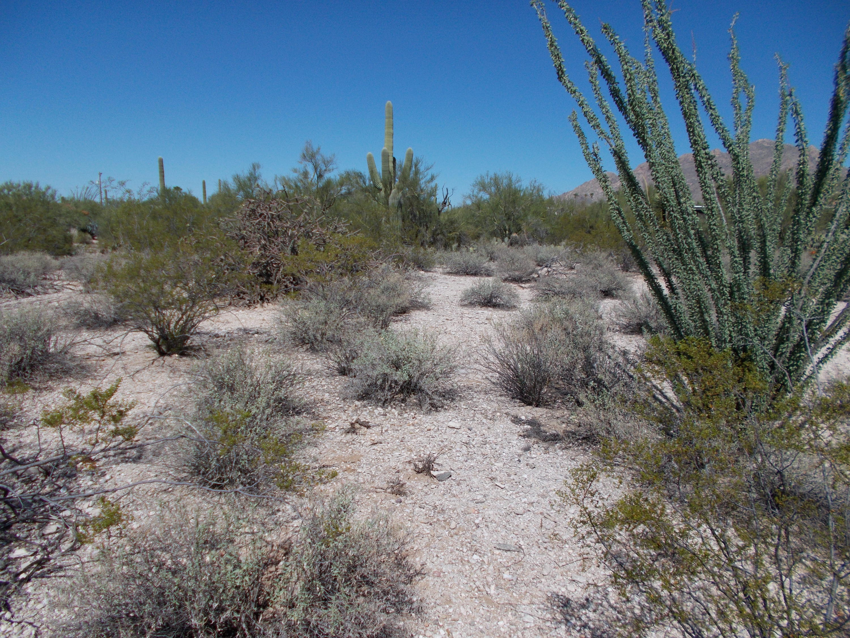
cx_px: 425
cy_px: 319
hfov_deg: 67.3
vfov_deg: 53.1
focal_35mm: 26
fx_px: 638
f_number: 8
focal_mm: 4.6
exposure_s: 1/320
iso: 80
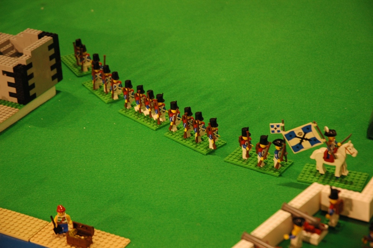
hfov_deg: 19.5
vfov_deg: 13.0
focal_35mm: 105
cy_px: 124
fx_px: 1087
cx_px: 186
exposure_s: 1/50
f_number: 4.5
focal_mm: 70
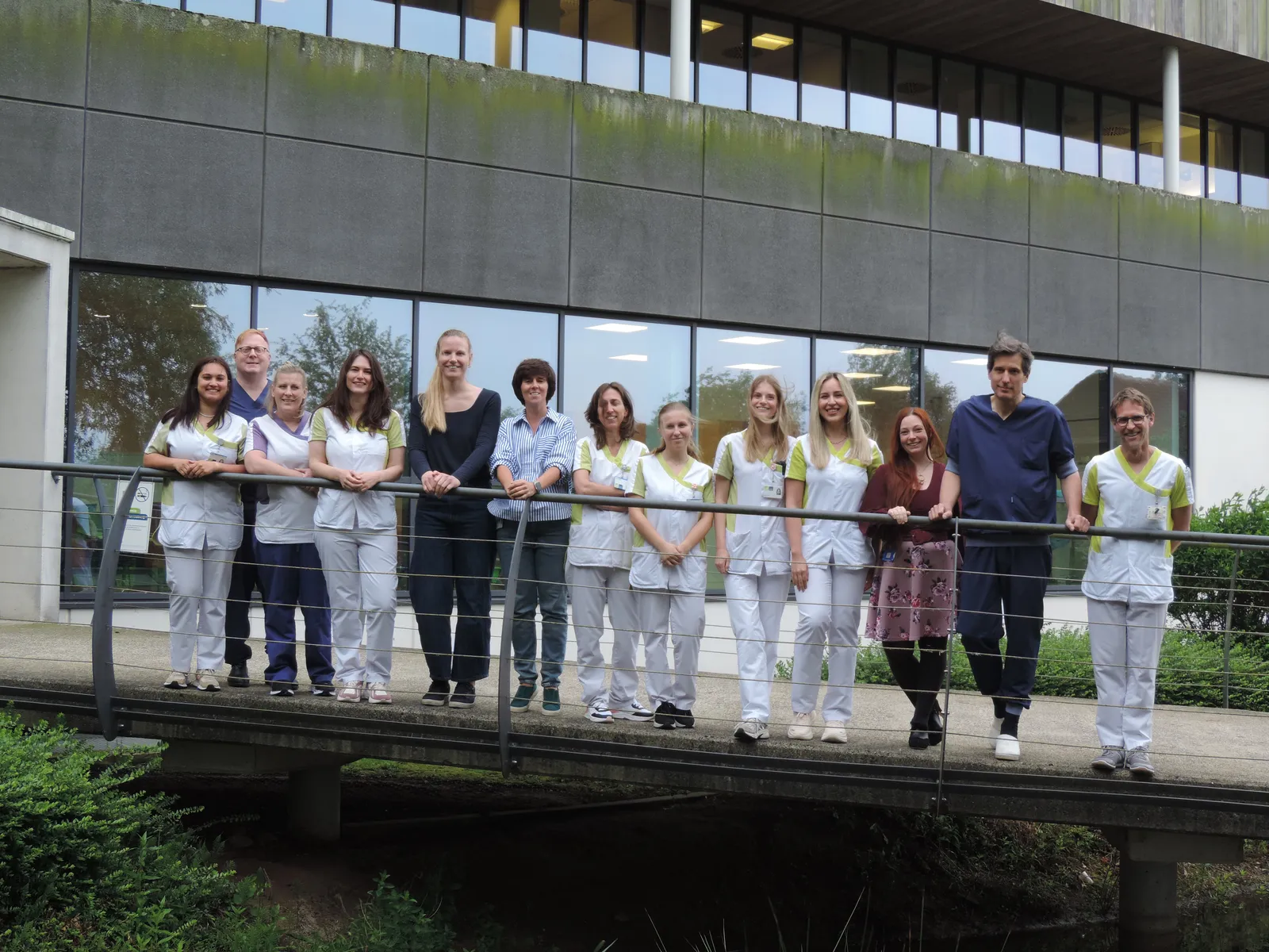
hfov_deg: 40.4
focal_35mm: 47
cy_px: 476
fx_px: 1723
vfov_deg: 30.9
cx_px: 634
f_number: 3.5
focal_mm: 8.3
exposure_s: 1/60
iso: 80
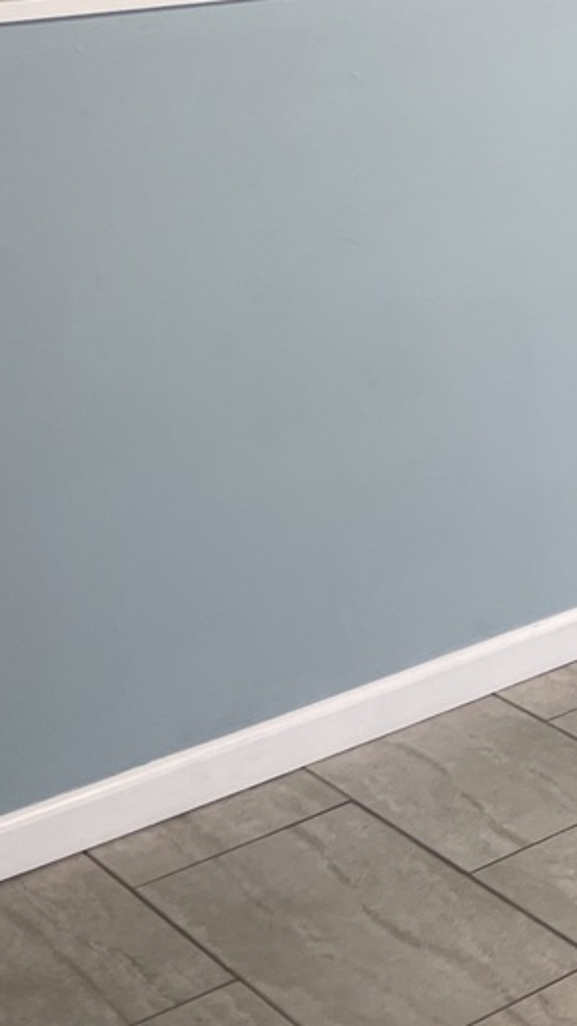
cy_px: -8
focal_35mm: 77
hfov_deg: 13.1
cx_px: 1222
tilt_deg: -7.8
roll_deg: +0.1
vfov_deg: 26.1
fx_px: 2095
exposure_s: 1/60
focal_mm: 5.1
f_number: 1.6
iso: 80
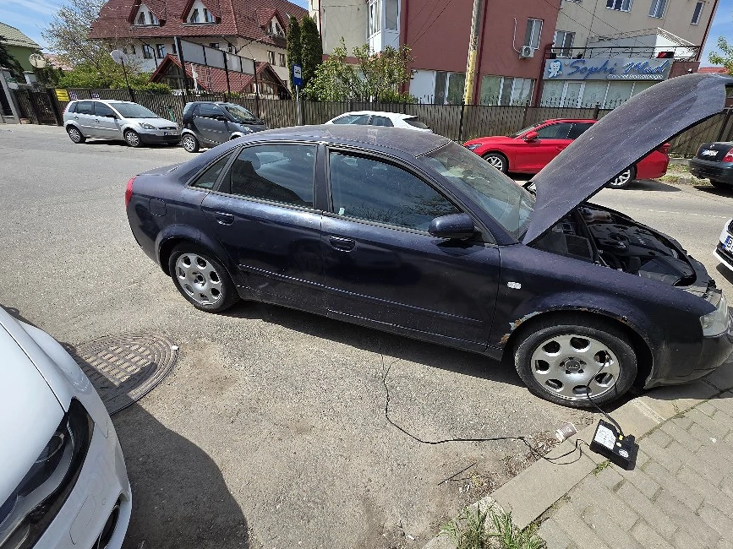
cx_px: 397
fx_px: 318
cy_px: 250
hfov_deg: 98.0
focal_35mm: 15
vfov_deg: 81.5
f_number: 1.9
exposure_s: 1/2500
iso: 40
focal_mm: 2.2
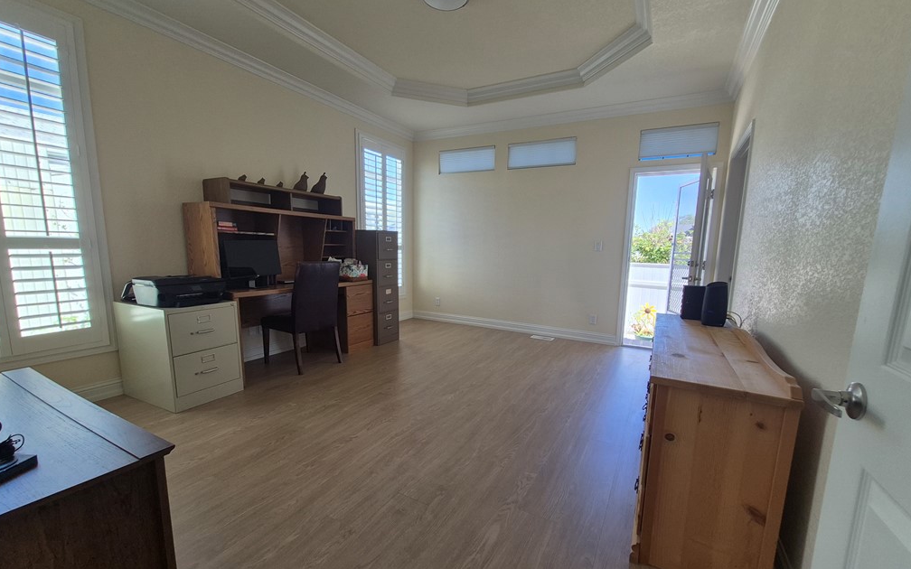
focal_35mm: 14
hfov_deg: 105.3
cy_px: 303
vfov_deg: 78.5
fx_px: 348
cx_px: 455
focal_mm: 1.74
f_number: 2.2
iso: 50
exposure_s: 1/120
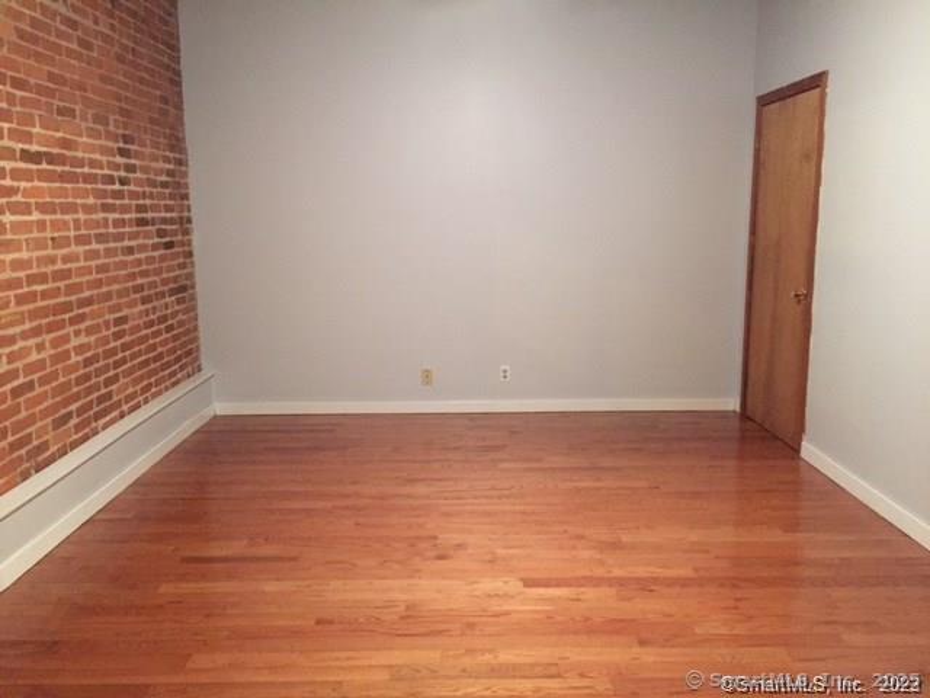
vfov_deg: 48.2
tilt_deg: -9.4
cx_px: 465
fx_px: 779
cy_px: 349
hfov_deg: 61.7
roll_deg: +1.1
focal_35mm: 29
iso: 320
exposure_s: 1/15
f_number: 2.2
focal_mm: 4.15
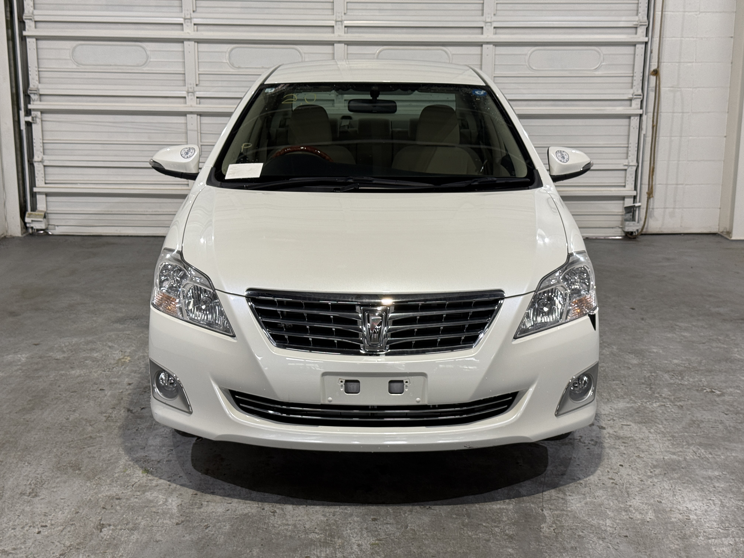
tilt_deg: -11.8
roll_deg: -0.5
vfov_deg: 30.3
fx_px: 1032
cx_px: 372
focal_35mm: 48
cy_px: 279
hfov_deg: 39.7
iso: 64
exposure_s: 1/60
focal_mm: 6.76
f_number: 1.78
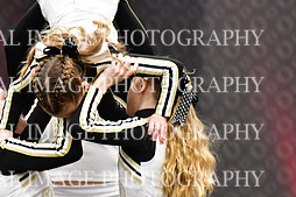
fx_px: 5637
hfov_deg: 3.0
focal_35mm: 686
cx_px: 96
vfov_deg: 2.0
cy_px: 61
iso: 5000
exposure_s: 1/500
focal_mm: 200
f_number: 3.2
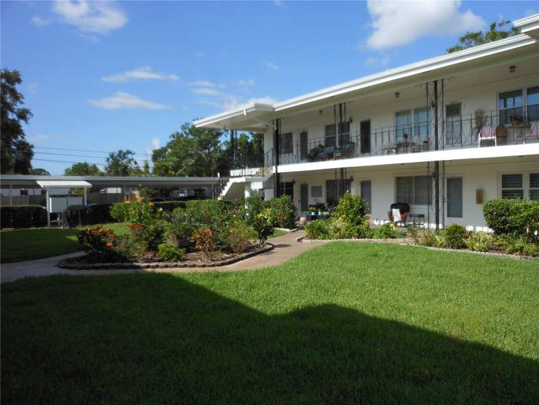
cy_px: 202
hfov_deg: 63.4
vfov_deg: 49.7
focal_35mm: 28
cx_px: 270
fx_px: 436
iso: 80
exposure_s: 1/800
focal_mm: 5
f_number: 3.7
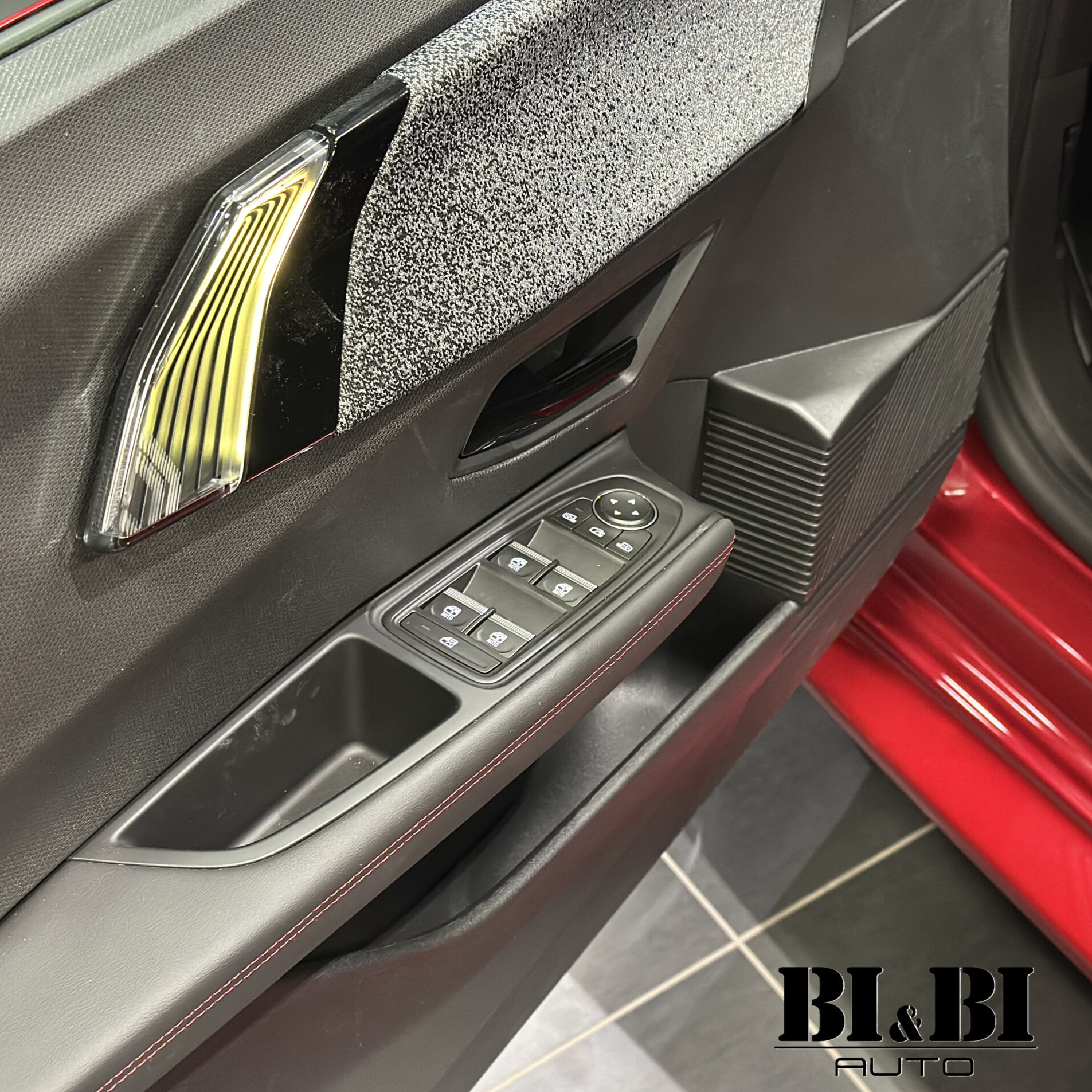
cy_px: 548
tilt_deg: -45.9
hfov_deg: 30.0
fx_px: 2034
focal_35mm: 57
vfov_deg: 30.0
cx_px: 581
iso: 640
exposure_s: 1/33
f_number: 1.78
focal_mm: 6.86
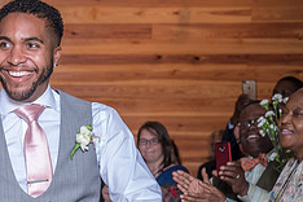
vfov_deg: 8.8
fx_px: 1304
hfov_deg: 12.8
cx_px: -83
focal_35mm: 155
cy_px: 168
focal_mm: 52
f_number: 4.5
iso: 2000
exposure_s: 1/200
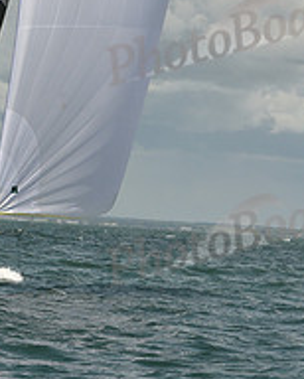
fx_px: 3560
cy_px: -39
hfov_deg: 4.9
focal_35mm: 317
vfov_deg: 6.1
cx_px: 5
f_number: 13
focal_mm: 112
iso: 320
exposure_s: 1/800
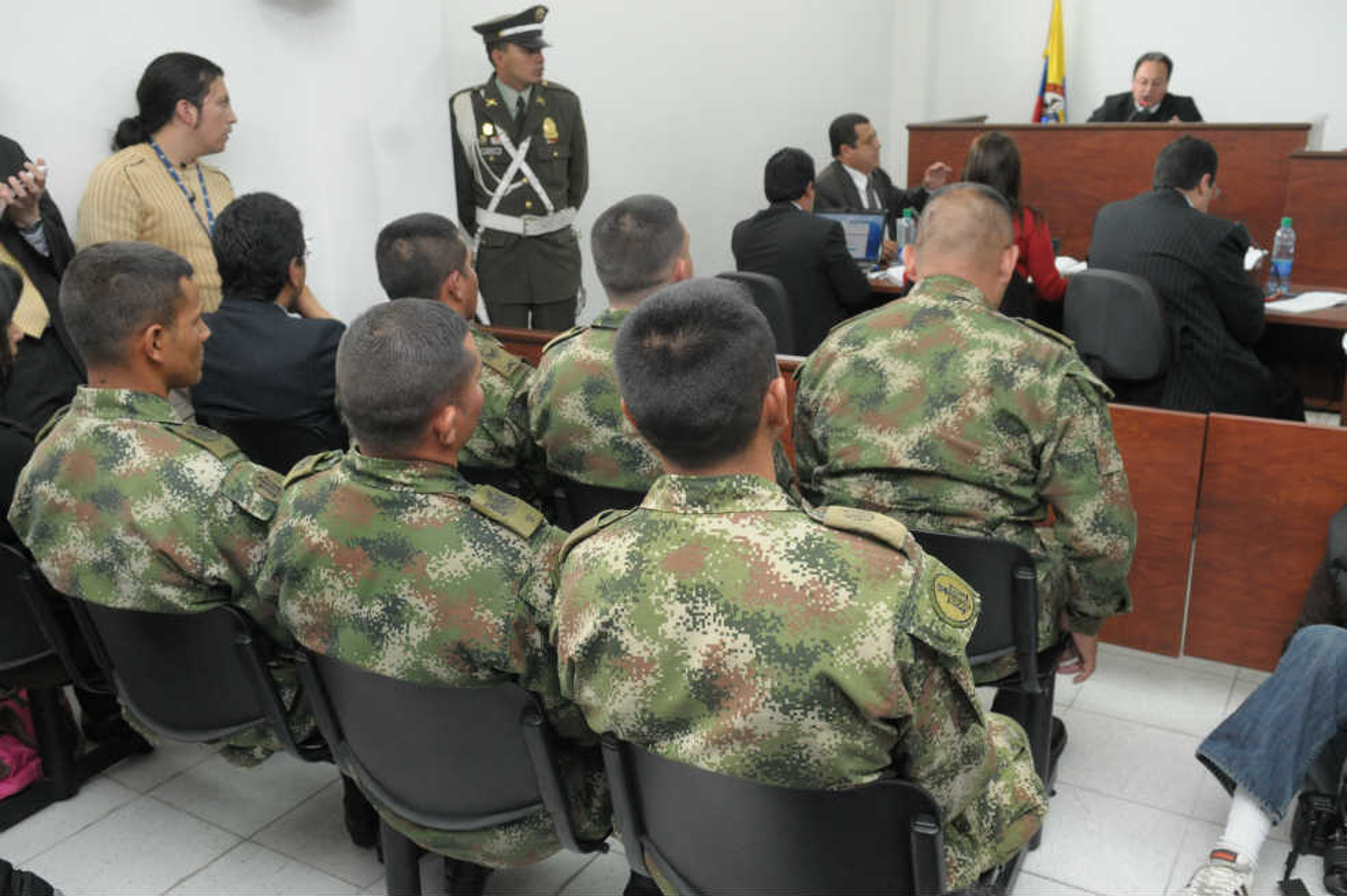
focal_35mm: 33
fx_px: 1234
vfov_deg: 39.9
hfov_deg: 57.2
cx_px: 674
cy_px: 448
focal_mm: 22
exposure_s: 1/60
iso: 1000
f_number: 5
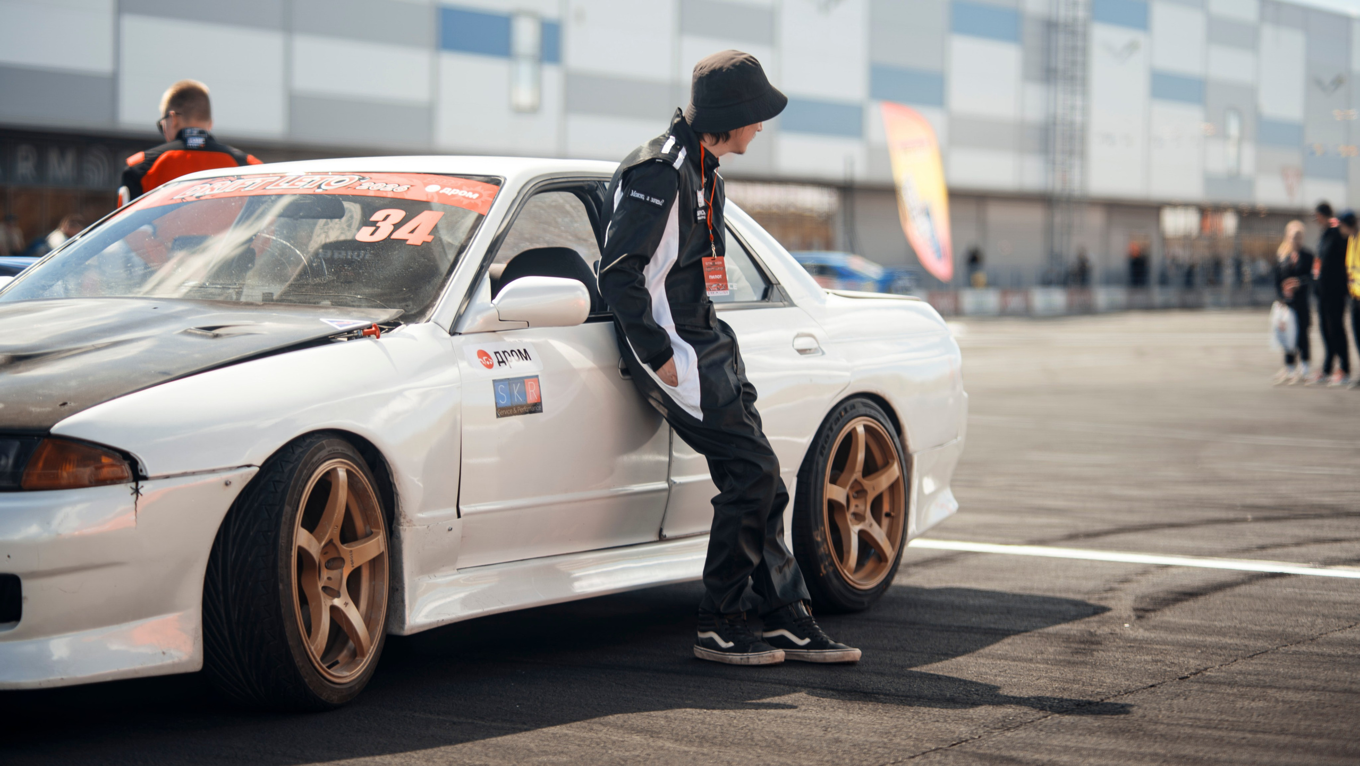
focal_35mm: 89
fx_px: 3211
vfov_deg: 13.6
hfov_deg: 23.9
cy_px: 383
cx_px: 680
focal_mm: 85
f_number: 1.8
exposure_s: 1/200
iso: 100
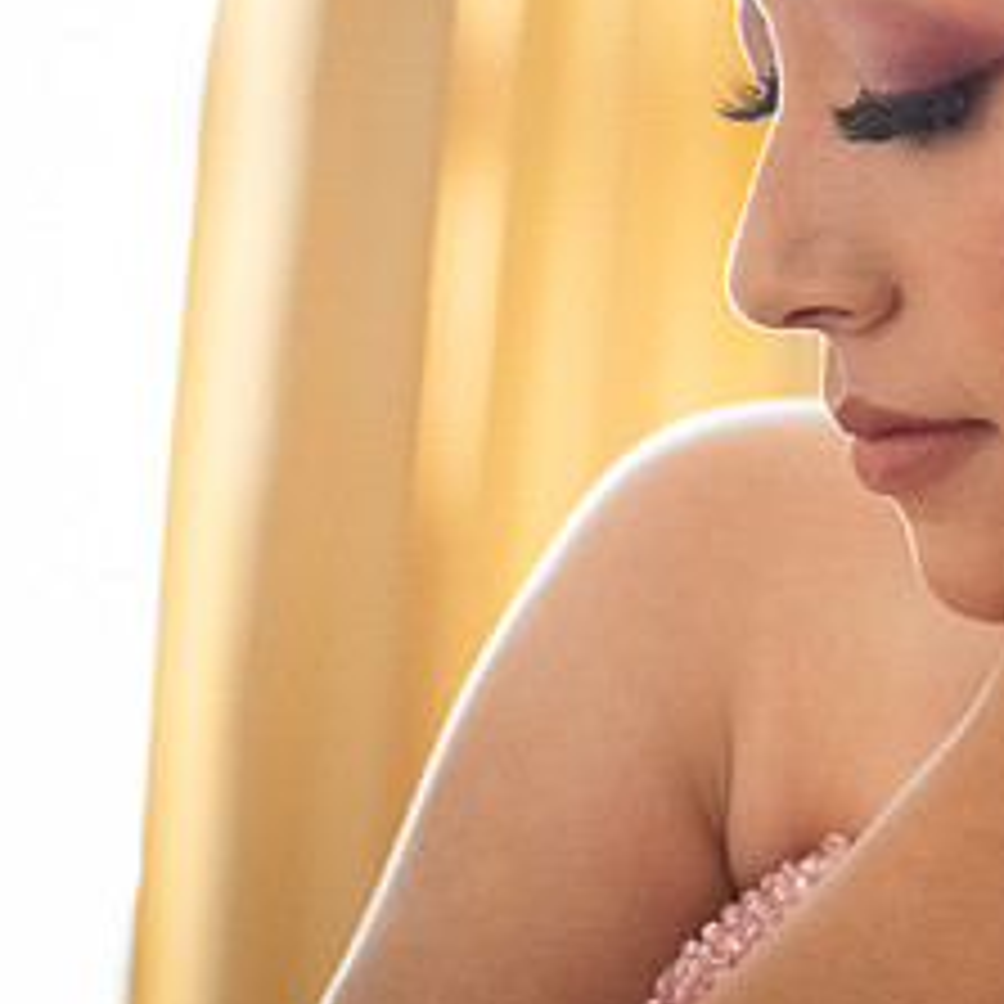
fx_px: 4725
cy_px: 389
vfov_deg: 12.1
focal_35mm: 144
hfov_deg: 12.0
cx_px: 936
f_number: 3.5
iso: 8000
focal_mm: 65
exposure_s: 1/125
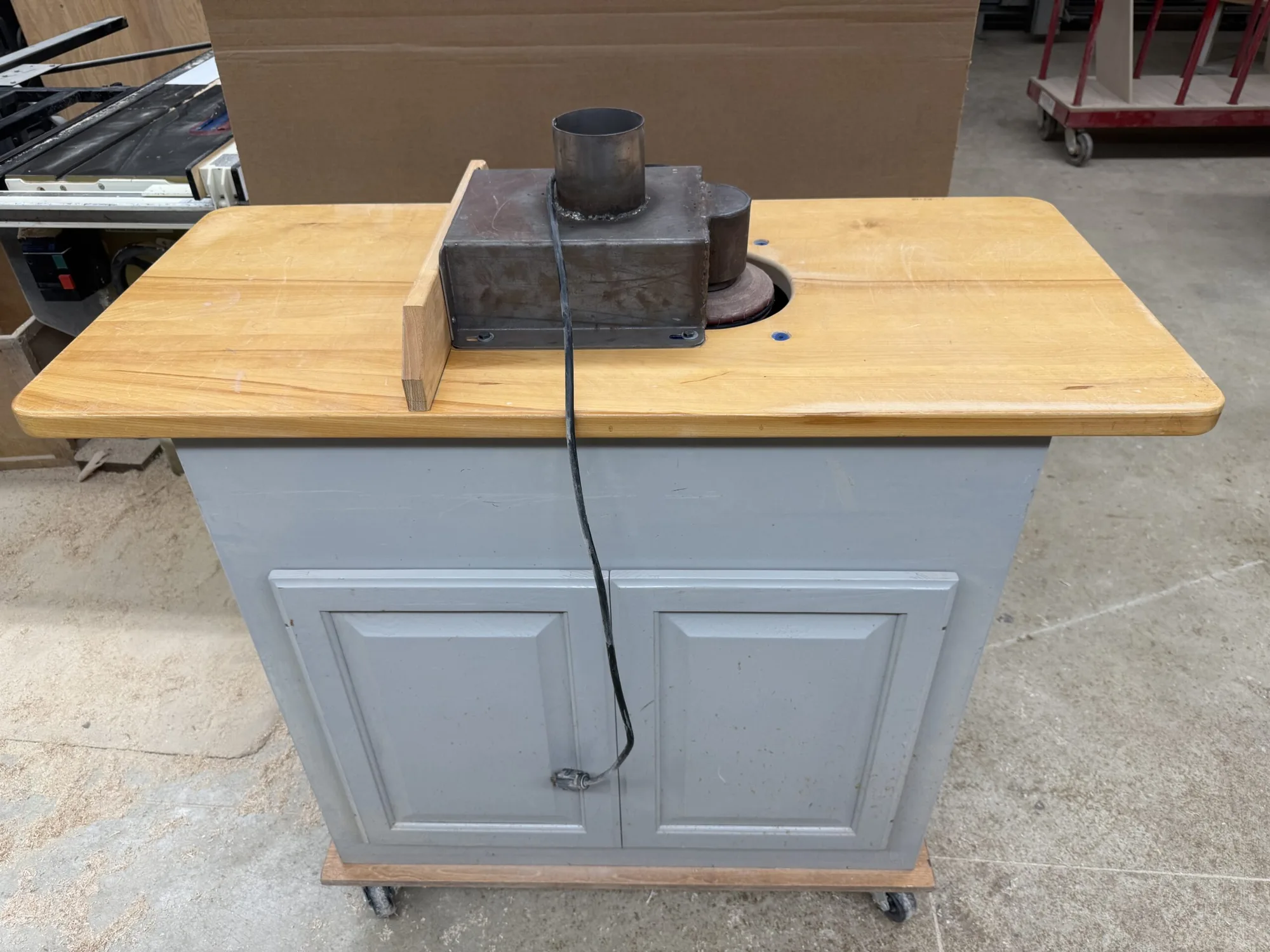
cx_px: 635
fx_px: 881
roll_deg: +1.7
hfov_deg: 71.6
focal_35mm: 24
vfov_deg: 56.8
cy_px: 476
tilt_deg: -37.2
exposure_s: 1/120
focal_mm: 6.76
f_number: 1.78
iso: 125
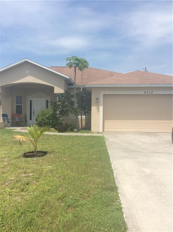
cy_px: 116
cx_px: 86
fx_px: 214
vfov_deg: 56.9
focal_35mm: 32
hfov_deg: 44.0
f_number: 2.4
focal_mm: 3.3
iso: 32
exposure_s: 1/1733
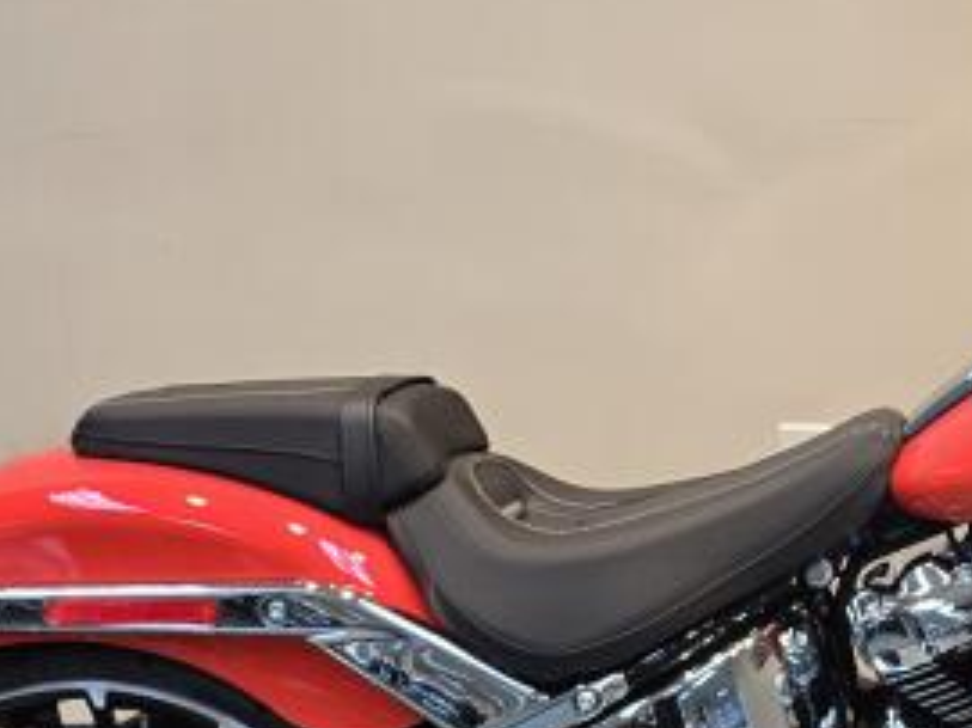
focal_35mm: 68
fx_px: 1909
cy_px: 362
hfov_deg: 26.7
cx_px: 1019
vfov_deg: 21.6
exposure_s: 1/120
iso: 160
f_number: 1.7
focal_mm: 6.3
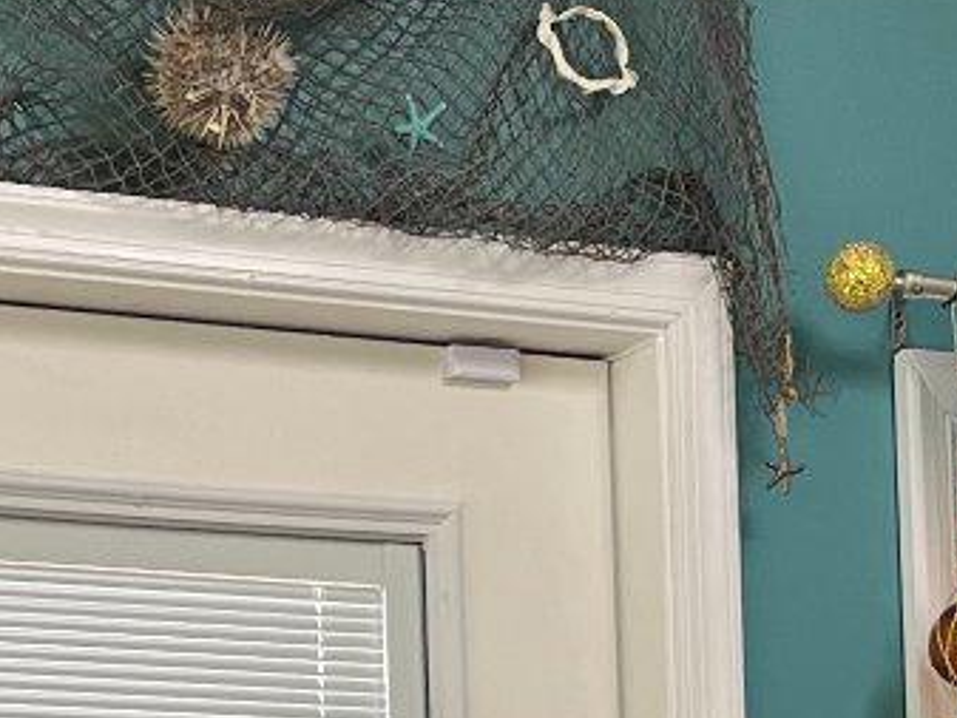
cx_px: -94
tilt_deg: +0.3
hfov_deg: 12.3
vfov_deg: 8.9
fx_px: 4370
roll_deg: +3.0
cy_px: 1413
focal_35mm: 158
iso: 32
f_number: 1.6
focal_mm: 5.1
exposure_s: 1/124
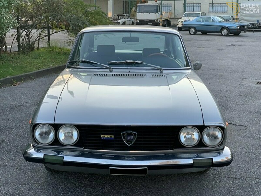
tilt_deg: -11.8
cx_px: 130
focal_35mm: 52
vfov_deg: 28.0
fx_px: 392
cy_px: 98
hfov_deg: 36.8
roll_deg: -1.1
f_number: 2.4
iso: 16
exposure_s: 1/122
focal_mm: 6
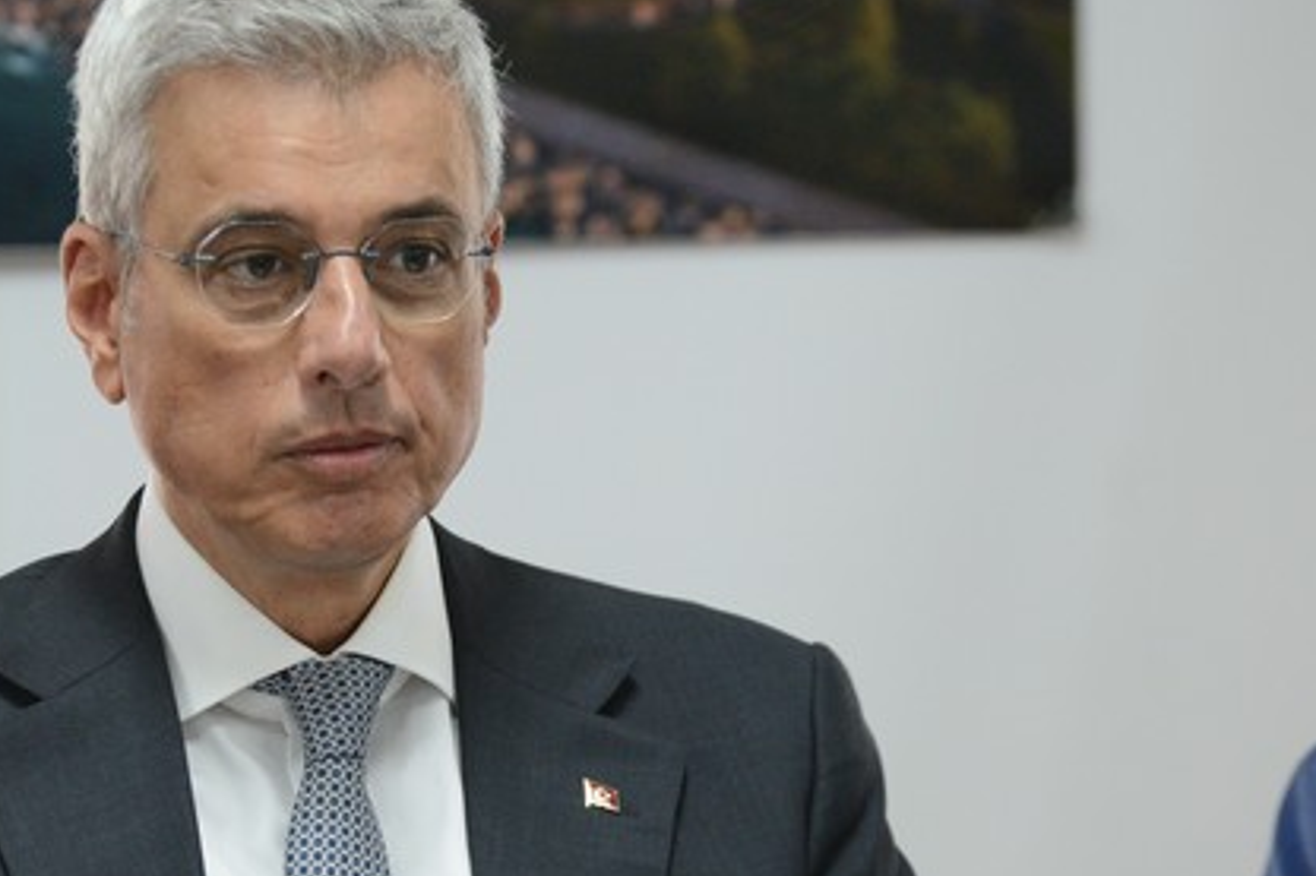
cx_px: 389
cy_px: 509
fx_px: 10085
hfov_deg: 7.5
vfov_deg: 5.0
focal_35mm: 276
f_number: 2.8
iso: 3200
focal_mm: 155
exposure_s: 1/125
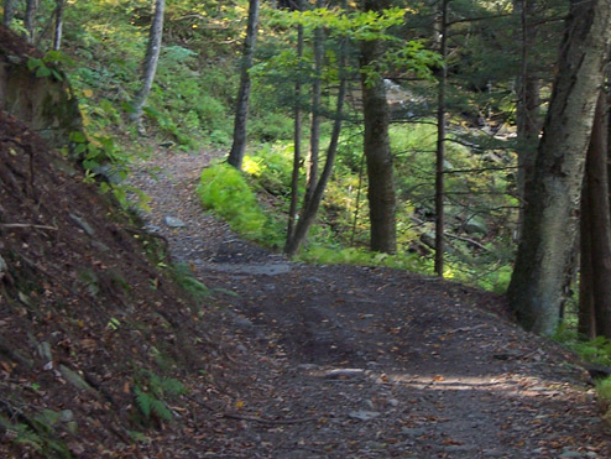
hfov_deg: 15.6
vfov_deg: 11.8
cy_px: 152
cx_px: 372
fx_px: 2225
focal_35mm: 126
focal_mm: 14.8
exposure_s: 1/8
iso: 140
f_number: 5.6
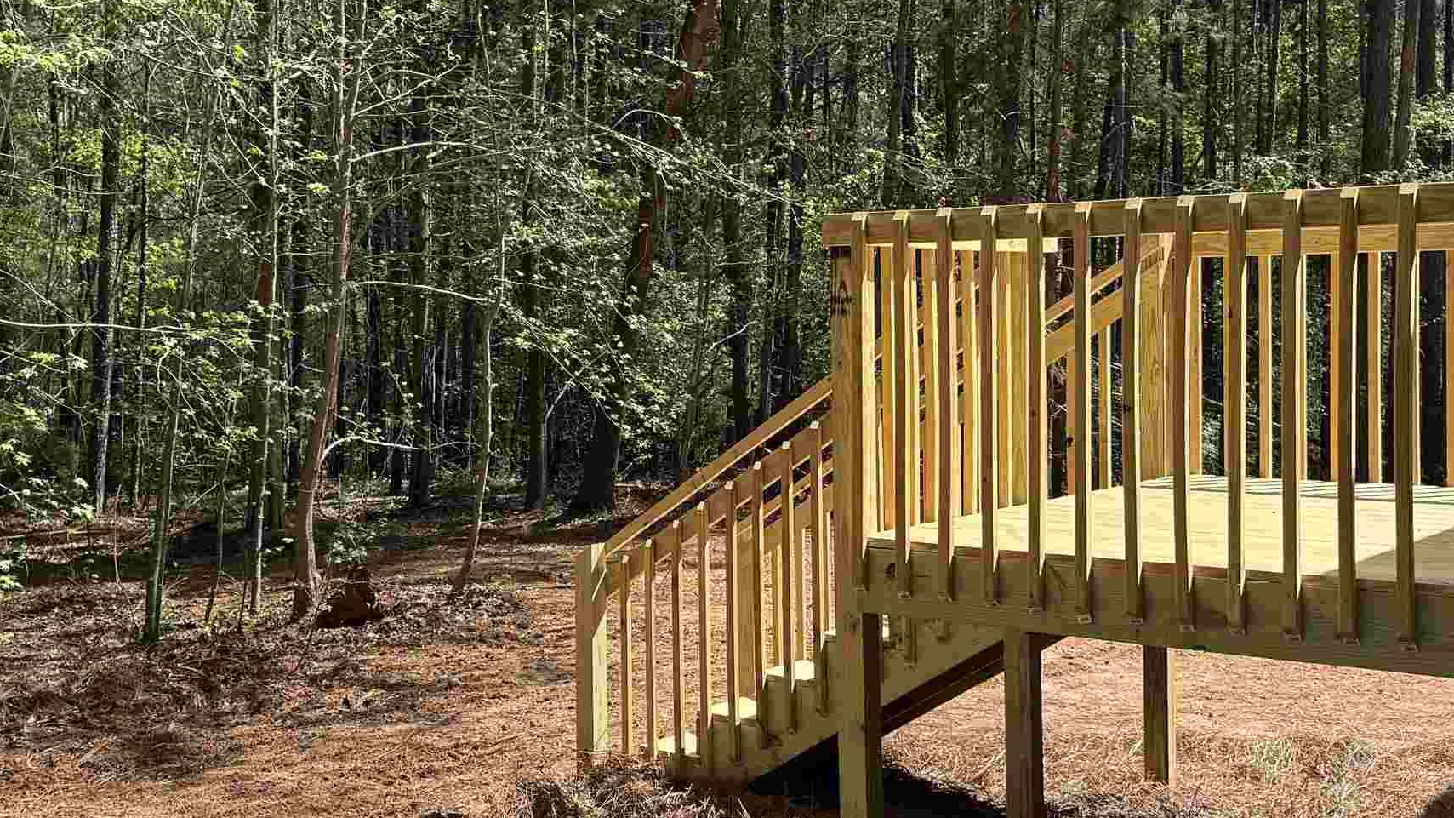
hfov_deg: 43.1
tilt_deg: -0.2
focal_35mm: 47
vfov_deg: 25.4
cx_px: 489
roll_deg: +0.6
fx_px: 1812
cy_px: 332
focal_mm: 6.76
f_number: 1.78
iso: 80
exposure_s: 1/1464
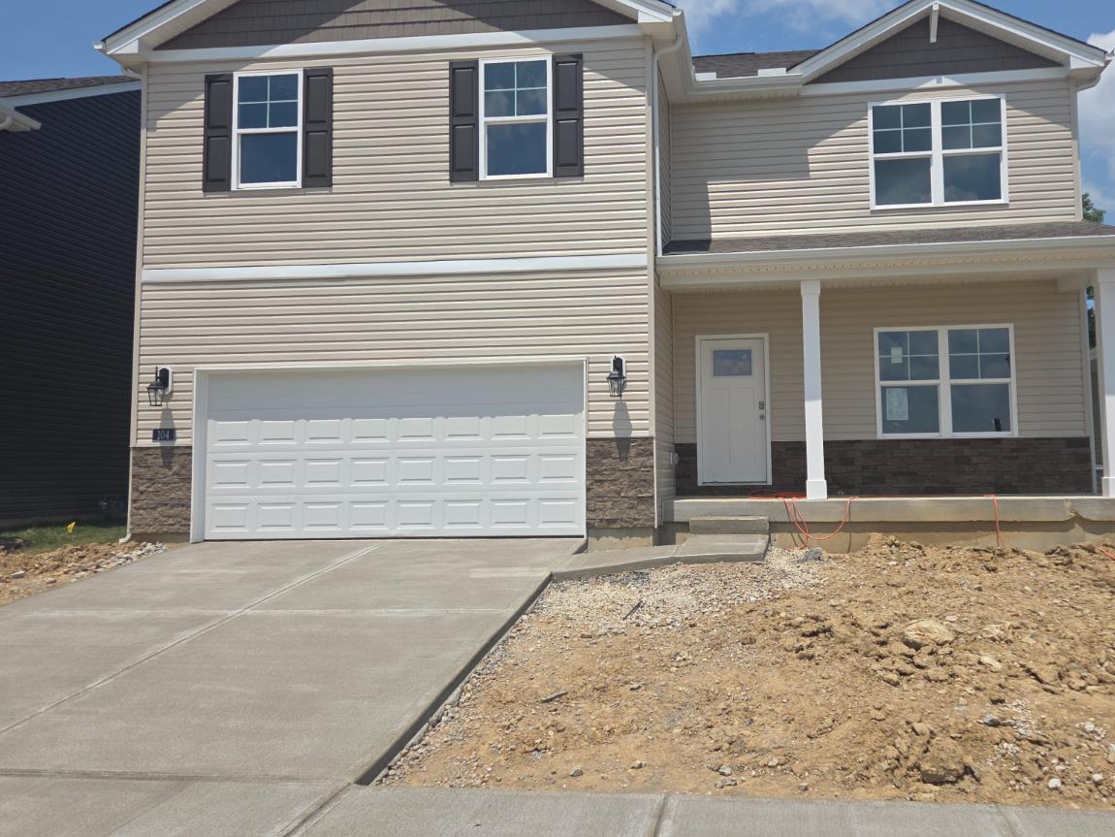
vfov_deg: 46.8
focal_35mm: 30
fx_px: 967
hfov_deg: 59.6
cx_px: 657
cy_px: 390
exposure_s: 1/2790
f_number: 1.8
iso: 25
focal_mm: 5.4
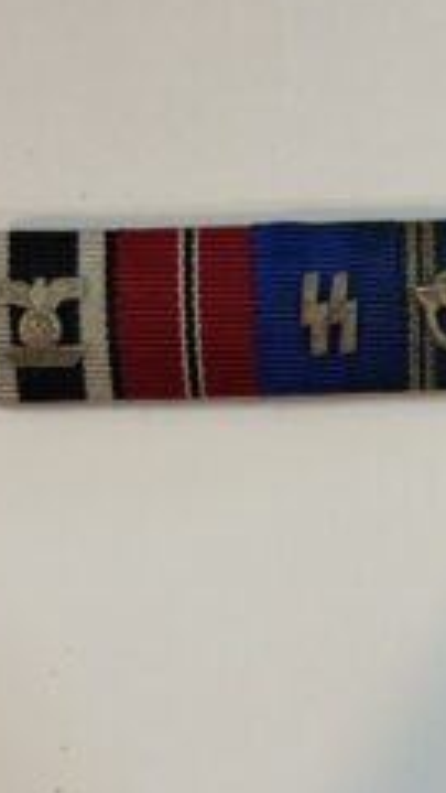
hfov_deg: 13.8
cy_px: 456
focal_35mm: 87
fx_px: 1829
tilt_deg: -85.8
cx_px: 396
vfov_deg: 24.4
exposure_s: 1/50
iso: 80
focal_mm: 6.76
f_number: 1.78
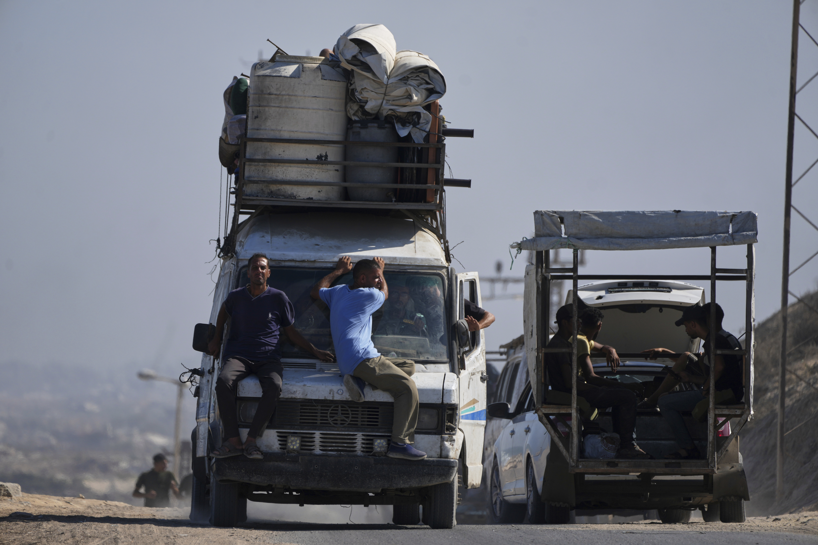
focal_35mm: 400
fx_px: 9088
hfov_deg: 5.2
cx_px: 409
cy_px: 272
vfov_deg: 3.4
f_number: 5.6
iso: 125
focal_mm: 400
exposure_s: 1/1600
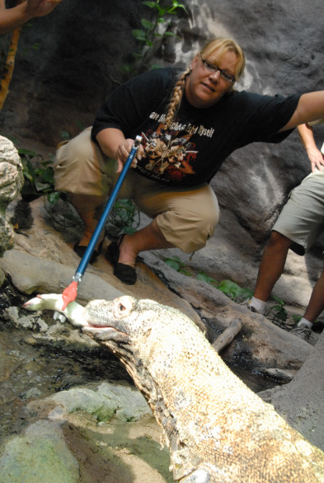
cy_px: 243
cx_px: 164
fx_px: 578
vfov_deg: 45.4
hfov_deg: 31.3
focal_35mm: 43
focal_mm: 28
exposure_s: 1/160
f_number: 6.3
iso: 1600
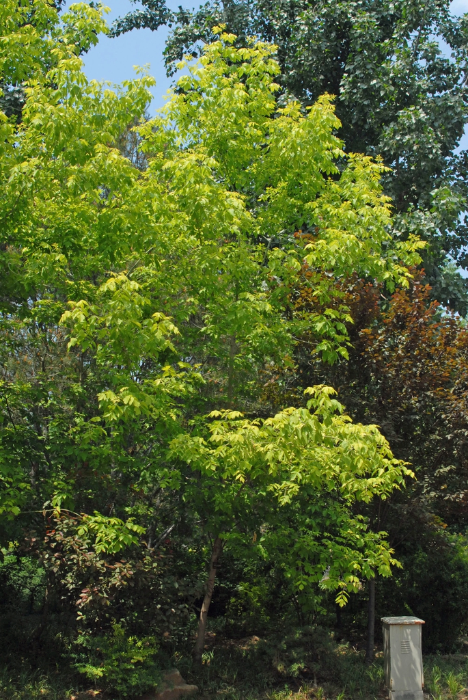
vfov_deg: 46.4
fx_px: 817
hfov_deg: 32.0
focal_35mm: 42
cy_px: 350
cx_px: 234
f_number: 10
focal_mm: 28
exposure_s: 1/320
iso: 400
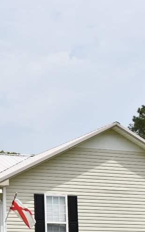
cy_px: 171
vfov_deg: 18.7
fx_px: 703
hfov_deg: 11.5
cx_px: -38
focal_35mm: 111
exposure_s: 1/320
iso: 100
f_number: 9
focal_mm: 28
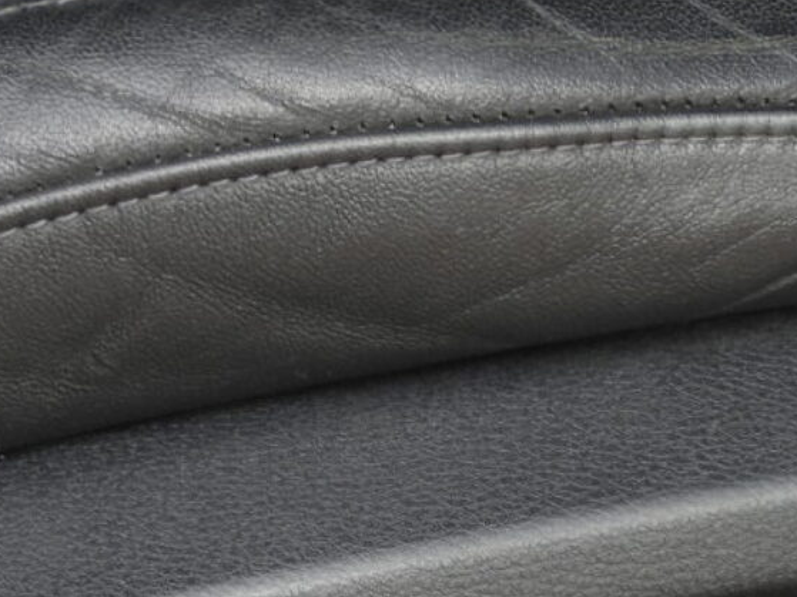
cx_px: 599
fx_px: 6399
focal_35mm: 278
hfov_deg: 7.1
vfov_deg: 5.3
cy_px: 842
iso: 100
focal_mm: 17.5
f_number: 3.5
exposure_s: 1/80
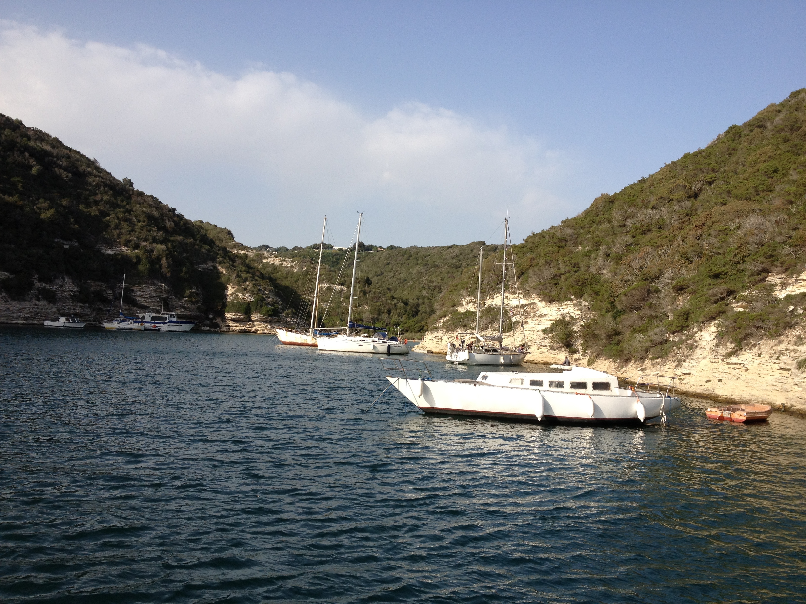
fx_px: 815
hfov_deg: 52.6
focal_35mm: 35
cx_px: 403
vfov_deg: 40.7
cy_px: 302
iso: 64
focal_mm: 4.28
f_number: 2.4
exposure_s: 1/1200
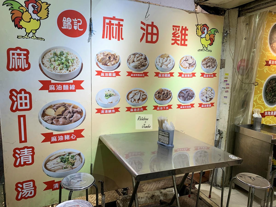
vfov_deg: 53.1
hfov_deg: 67.3
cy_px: 104
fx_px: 207
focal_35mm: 26
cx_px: 138
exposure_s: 1/120
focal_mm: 4.25
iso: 80
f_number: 1.8
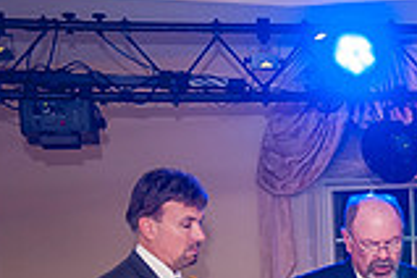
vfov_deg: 8.8
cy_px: 407
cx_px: 664
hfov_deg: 12.6
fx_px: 1772
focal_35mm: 153
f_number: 2.8
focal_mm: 42
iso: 1000
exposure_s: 1/160
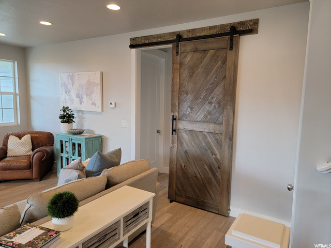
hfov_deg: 71.6
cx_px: 166
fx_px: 229
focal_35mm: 24
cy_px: 124
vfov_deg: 56.8
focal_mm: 6.7
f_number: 1.8
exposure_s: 1/119
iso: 250
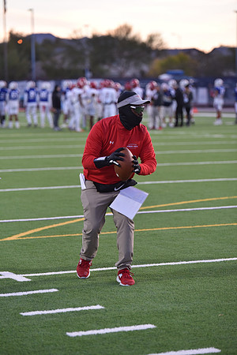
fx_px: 1333
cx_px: 118
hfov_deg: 10.2
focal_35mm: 135
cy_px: 178
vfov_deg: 15.2
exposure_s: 1/800
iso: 1000
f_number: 2.8
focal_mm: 135
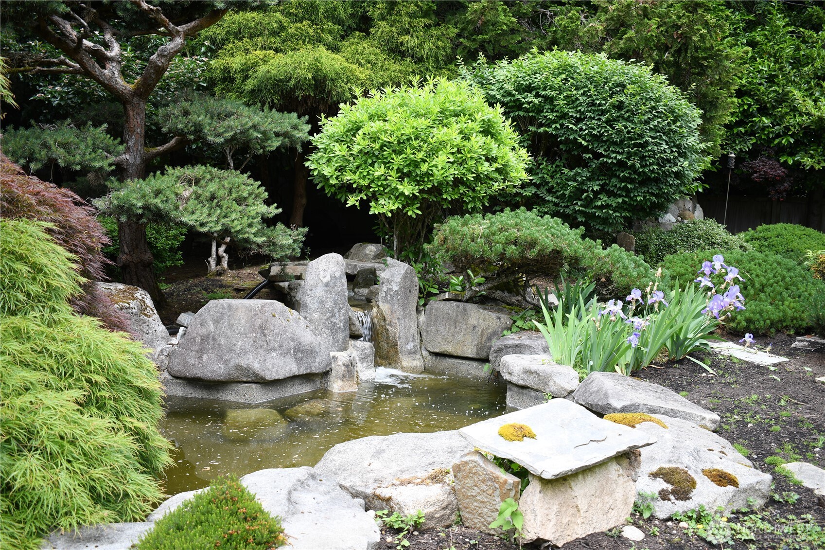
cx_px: 412
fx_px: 825
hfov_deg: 53.1
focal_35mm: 36
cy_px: 275
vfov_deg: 36.9
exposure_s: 1/100
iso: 100
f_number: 3.8
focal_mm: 24
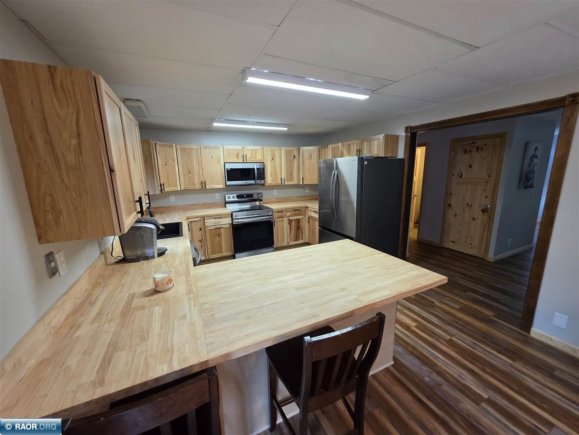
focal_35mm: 13
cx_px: 290
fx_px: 217
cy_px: 218
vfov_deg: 89.9
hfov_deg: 106.2
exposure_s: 1/60
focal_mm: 2.2
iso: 160
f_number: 1.9
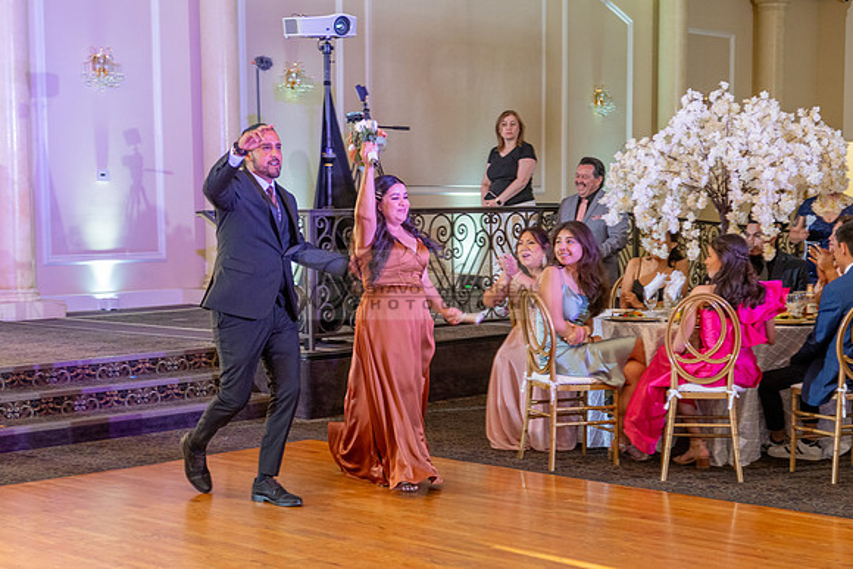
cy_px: 379
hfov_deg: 30.2
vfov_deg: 20.3
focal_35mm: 67
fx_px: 1580
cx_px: 426
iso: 800
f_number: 4
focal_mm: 50
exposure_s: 1/80
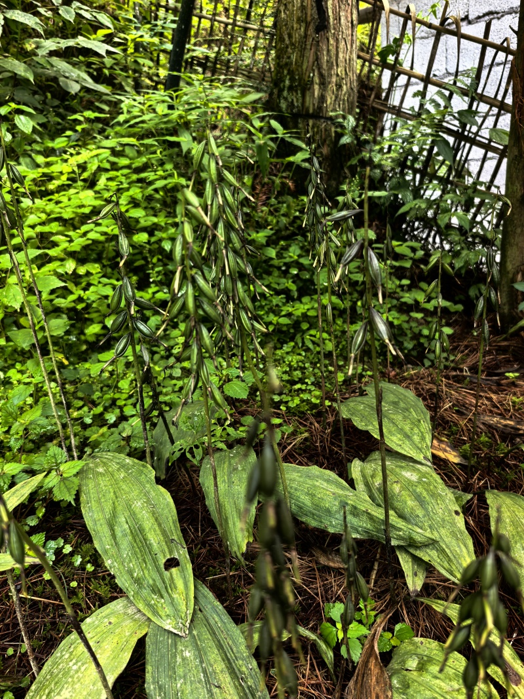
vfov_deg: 65.3
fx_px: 545
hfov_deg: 51.3
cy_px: 350
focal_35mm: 27
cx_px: 262
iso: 64
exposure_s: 1/100
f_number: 1.4
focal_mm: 6.98
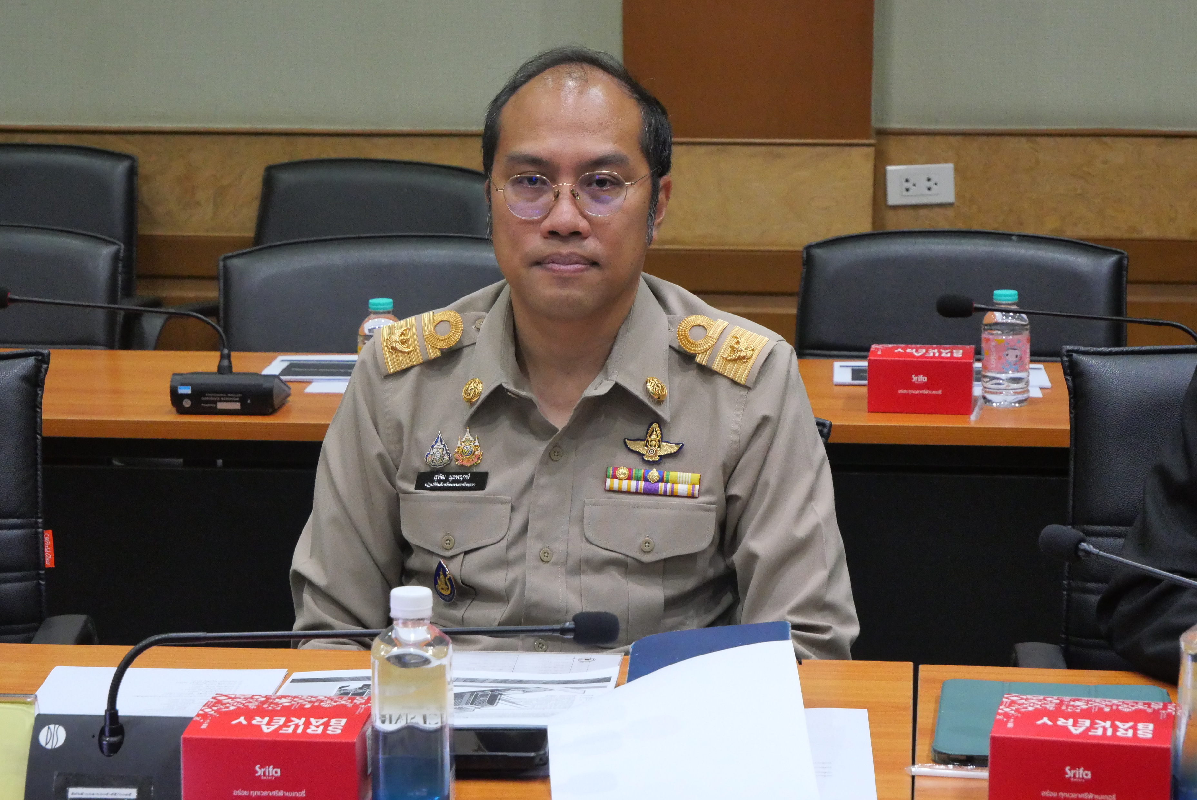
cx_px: 598
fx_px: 3360
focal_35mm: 101
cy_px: 400
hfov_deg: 20.2
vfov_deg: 13.6
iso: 3200
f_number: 5.6
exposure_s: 1/100
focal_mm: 49
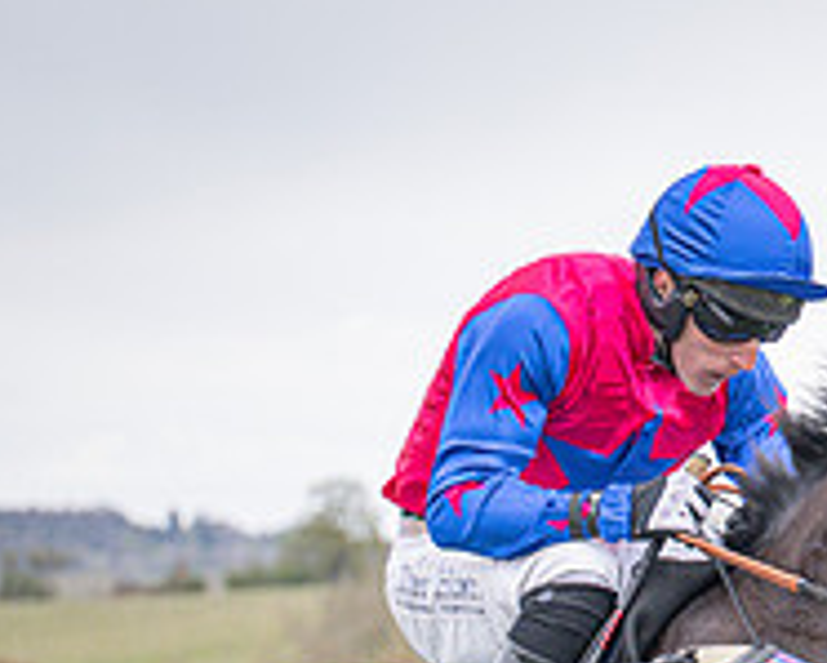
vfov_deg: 6.1
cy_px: 974
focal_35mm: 252
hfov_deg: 7.6
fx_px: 6171
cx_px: 980
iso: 800
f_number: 2.8
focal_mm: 70
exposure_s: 1/1600
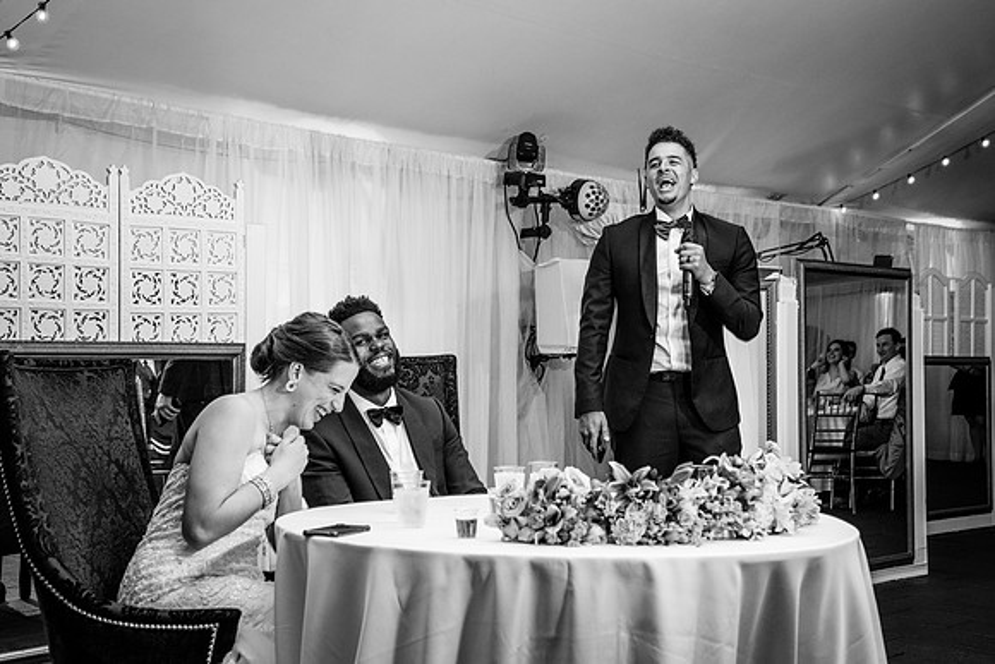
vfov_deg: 28.0
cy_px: 332
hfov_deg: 41.0
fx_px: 1330
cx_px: 486
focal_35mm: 48
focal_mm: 46
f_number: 5.6
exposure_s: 1/100
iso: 2000
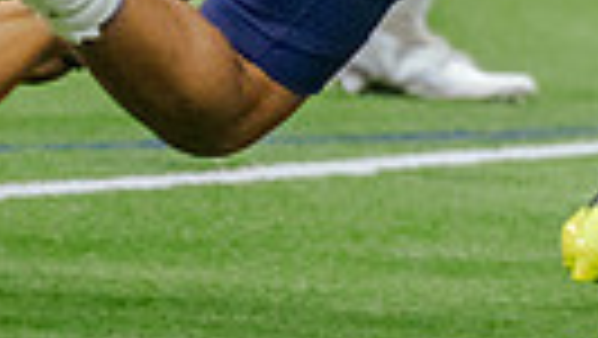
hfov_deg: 1.6
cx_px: 1228
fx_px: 21879
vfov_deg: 0.9
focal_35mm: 1379
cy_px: -321
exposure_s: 1/1250
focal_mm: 185
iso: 3200
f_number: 2.8
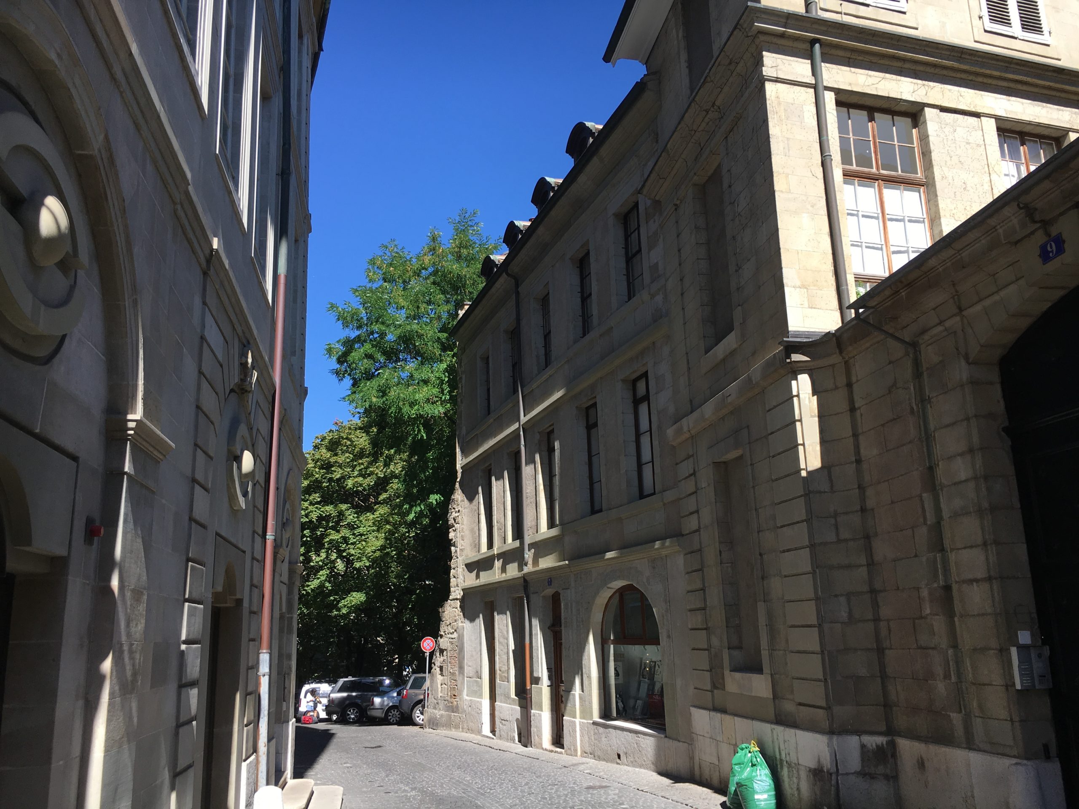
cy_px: 404
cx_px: 540
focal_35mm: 29
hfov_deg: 61.7
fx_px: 904
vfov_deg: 48.2
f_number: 2.2
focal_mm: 4.15
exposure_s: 1/739
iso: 25
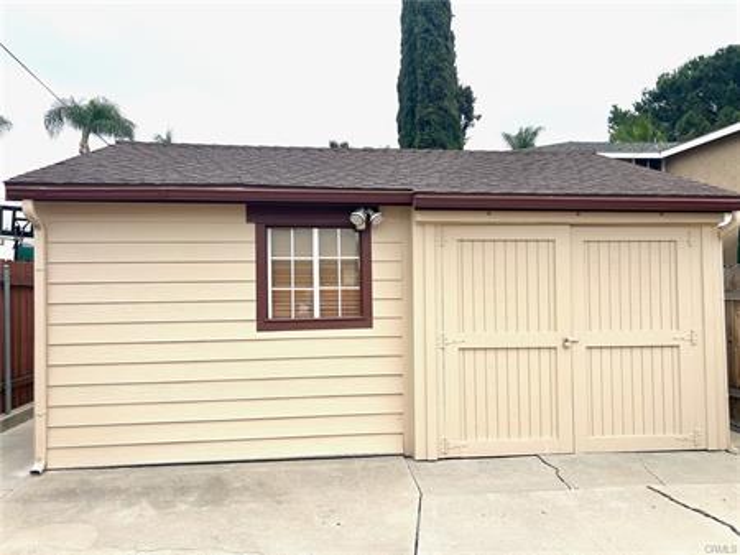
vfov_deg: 53.0
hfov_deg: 67.3
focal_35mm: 26
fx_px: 556
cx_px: 370
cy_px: 278
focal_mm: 5.7
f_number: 1.5
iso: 50
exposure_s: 1/5319
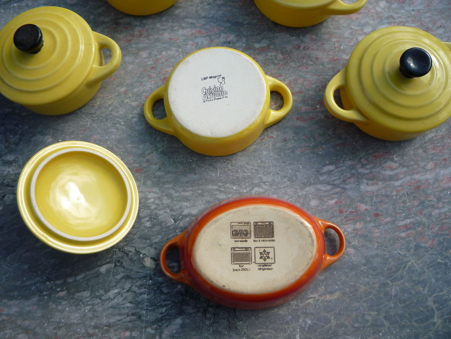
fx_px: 391
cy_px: 170
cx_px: 226
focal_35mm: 30
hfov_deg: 60.0
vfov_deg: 46.8
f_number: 4
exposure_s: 1/320
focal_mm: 5.2
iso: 100
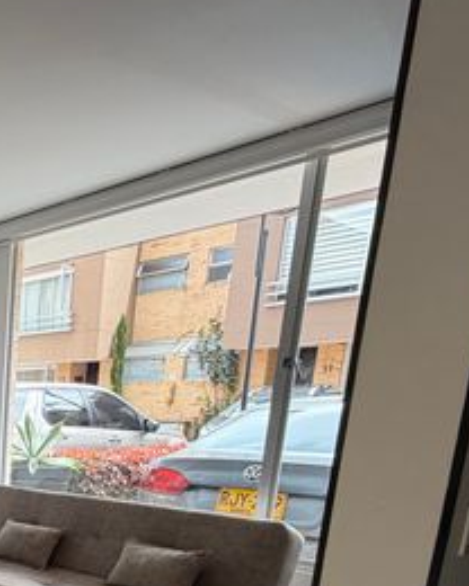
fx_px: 607
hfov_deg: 29.7
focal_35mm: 35
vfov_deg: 46.2
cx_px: -197
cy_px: 534
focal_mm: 2.22
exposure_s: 1/121
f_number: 2.2
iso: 80
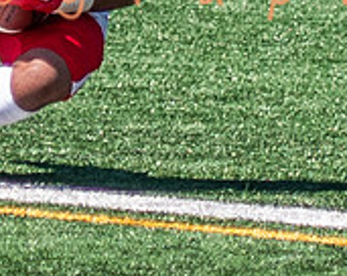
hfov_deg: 1.1
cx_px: -61
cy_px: -241
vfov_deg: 0.9
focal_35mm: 1810
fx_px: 18546
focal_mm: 90
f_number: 2.8
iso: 160
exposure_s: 1/2000
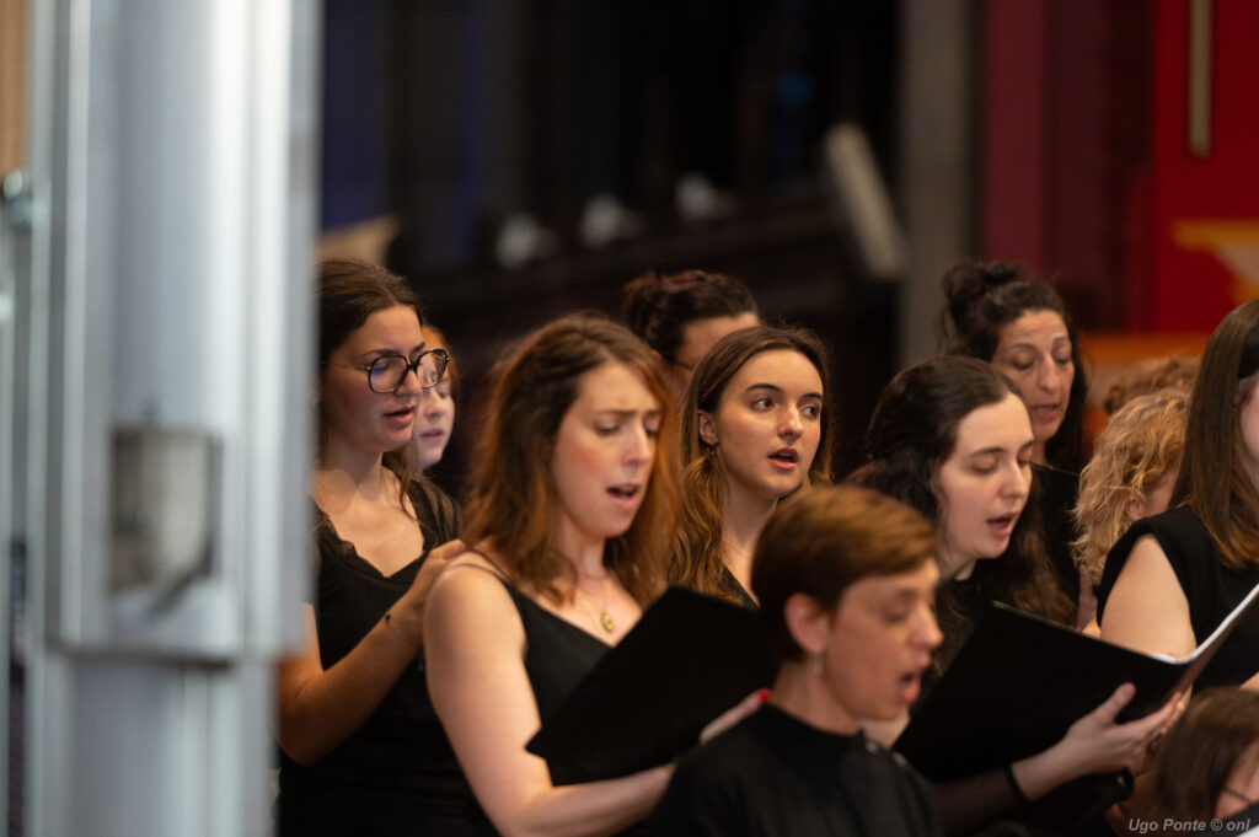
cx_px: 630
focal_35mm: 200
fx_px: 6989
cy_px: 418
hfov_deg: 10.3
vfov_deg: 6.9
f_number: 2.8
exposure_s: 1/500
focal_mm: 200
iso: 2000
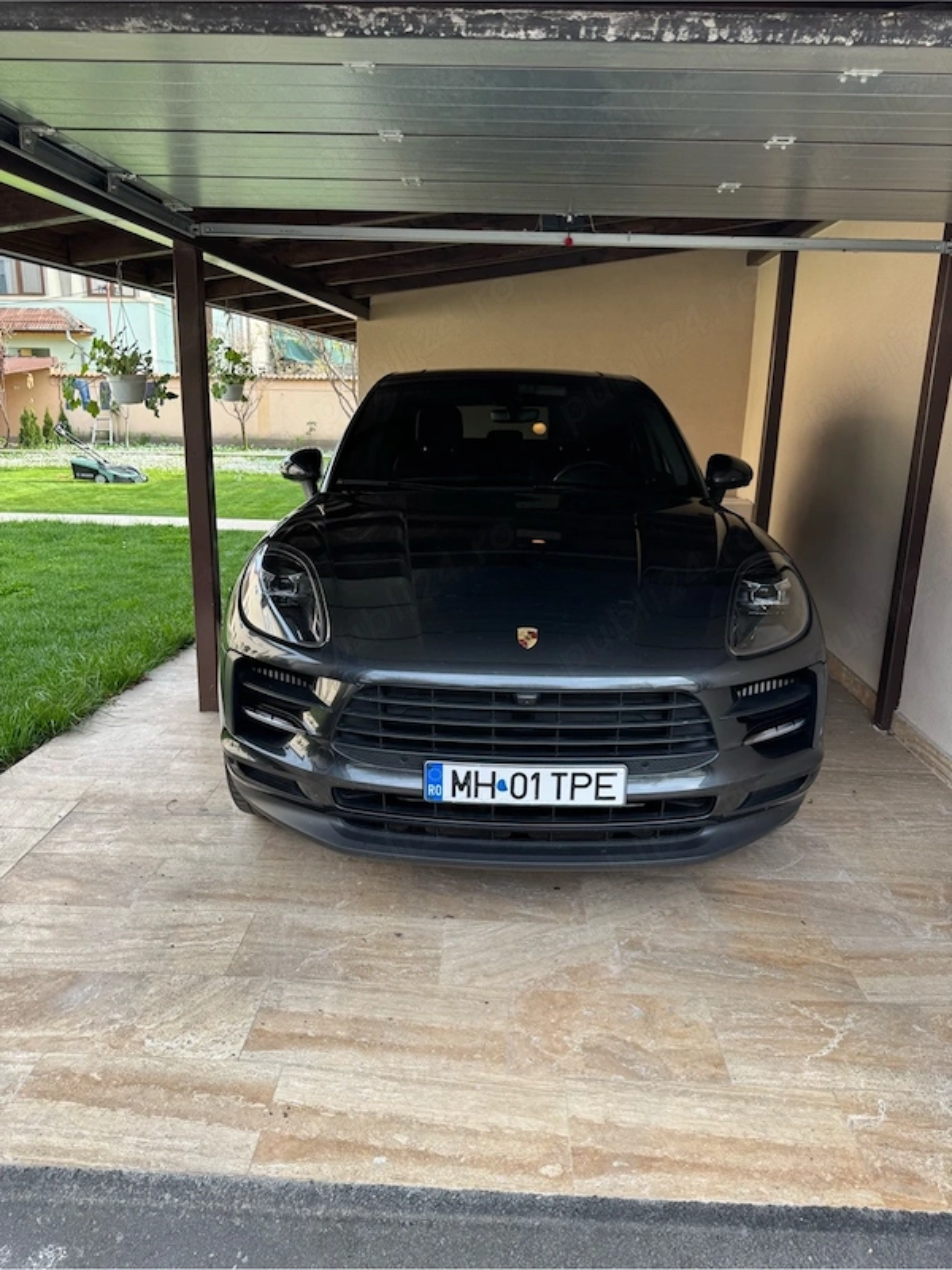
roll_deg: -1.5
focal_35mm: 24
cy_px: 635
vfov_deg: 71.6
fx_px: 880
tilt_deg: -13.0
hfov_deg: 56.8
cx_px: 476
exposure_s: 1/358
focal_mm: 6.76
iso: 80
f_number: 1.78
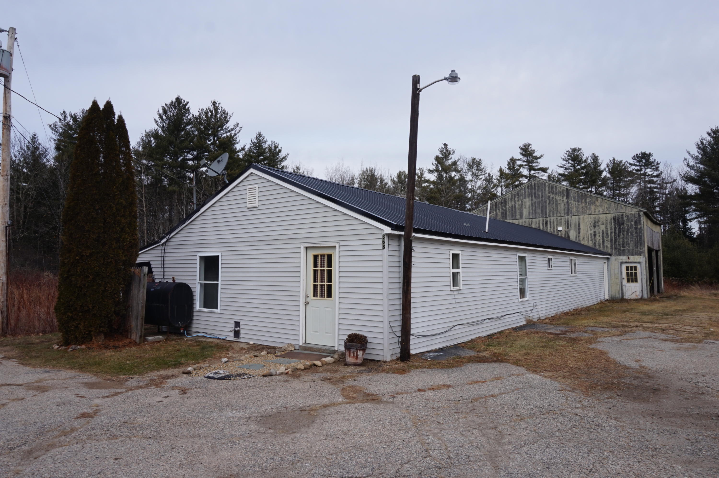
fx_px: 479
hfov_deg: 73.8
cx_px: 360
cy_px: 239
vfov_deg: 53.1
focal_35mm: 24
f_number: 11
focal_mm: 16
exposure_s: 1/80
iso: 100
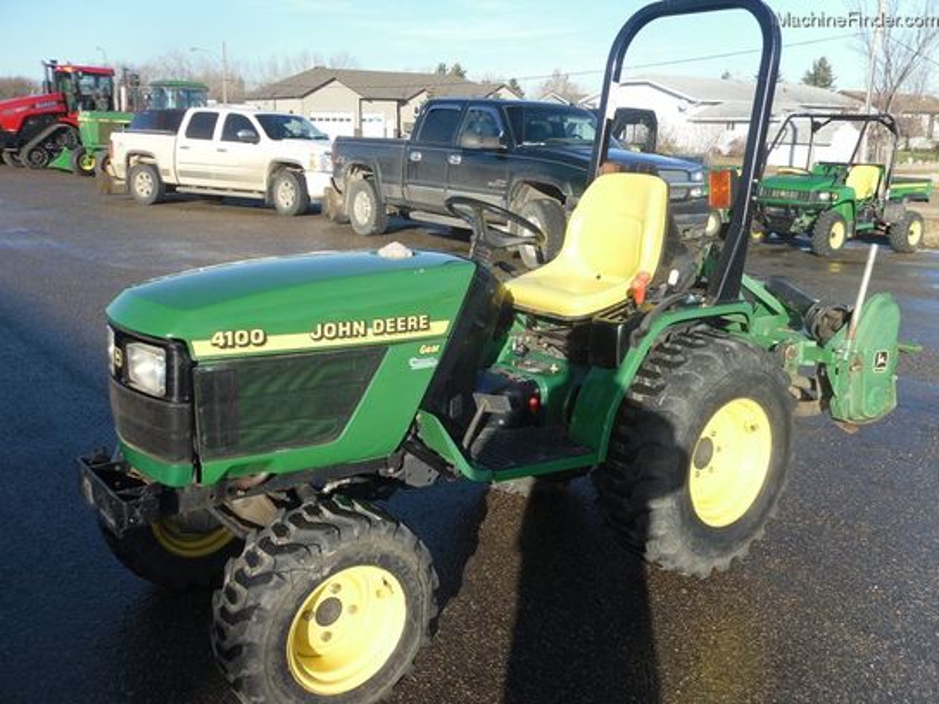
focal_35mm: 35
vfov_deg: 40.7
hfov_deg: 52.6
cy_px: 352
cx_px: 470
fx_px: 949
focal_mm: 6.3
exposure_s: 1/107
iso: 80
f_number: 8.2
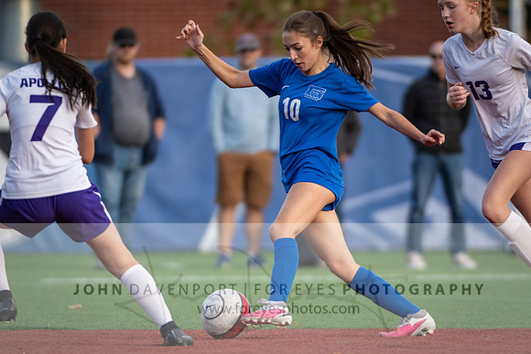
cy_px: 196
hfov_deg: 3.0
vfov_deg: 2.0
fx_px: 10012
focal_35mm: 679
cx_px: 378
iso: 900
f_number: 4
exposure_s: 1/1000
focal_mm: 400
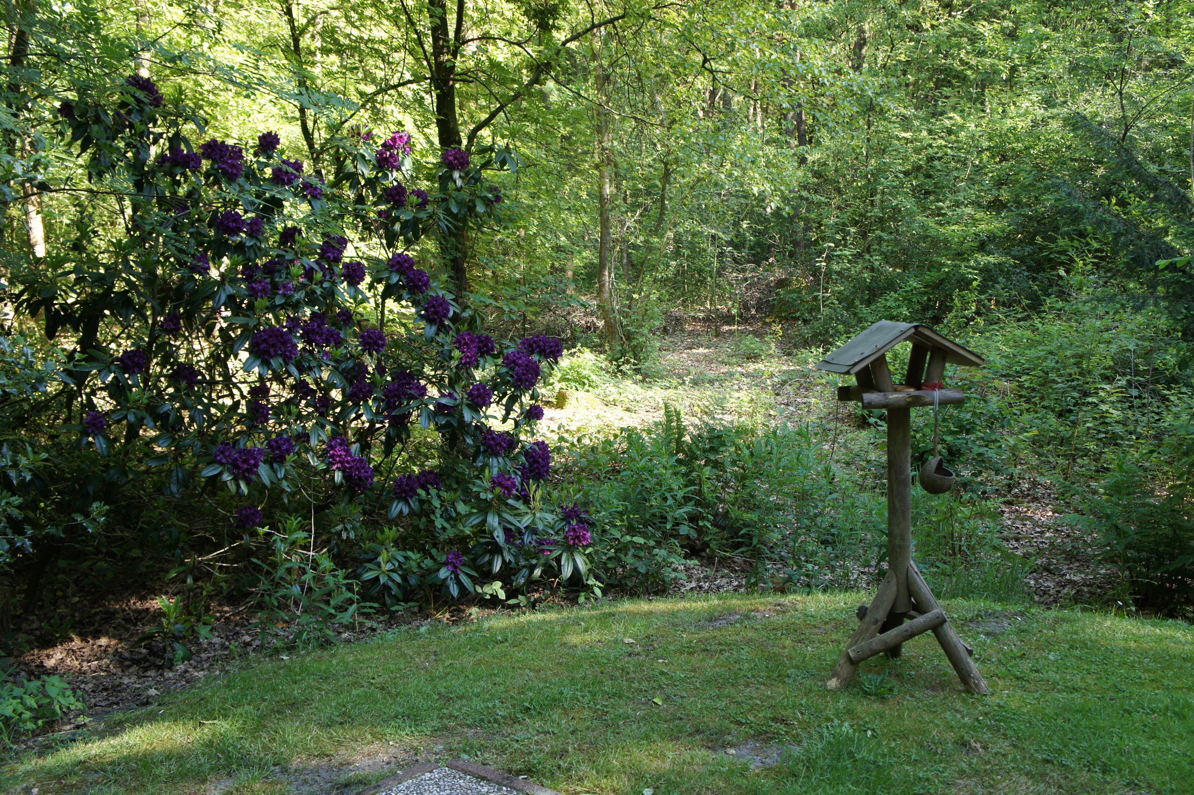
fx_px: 1193
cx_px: 597
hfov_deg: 53.2
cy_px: 398
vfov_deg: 36.8
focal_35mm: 36
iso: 200
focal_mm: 24
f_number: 5
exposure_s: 1/60
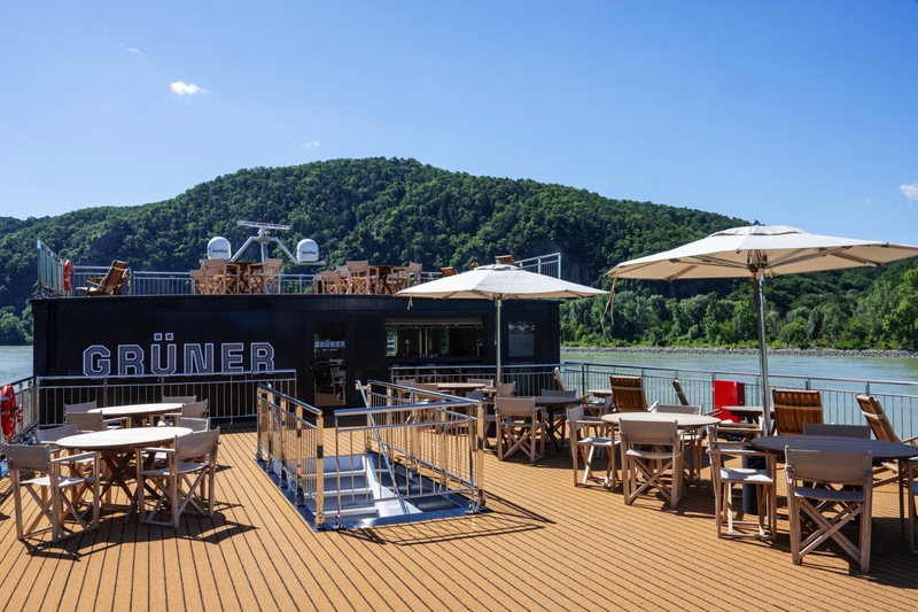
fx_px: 790
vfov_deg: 42.3
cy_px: 306
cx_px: 459
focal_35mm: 31
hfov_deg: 60.3
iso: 320
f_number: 16
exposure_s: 1/125
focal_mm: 31
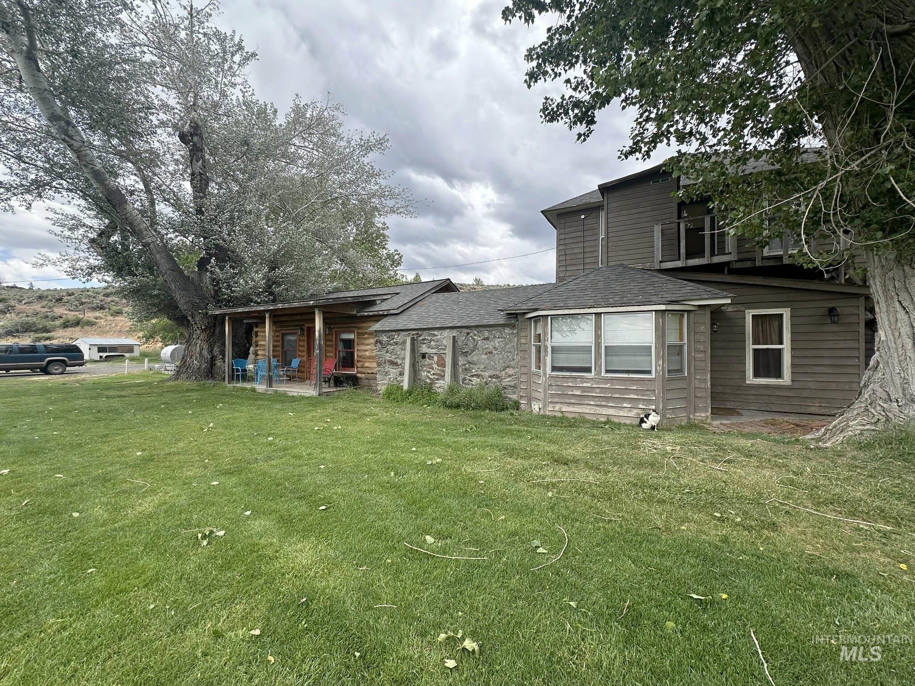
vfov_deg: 85.7
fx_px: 370
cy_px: 343
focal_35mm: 14
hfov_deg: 102.1
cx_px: 458
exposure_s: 1/590
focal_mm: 2.22
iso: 40
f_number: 2.2
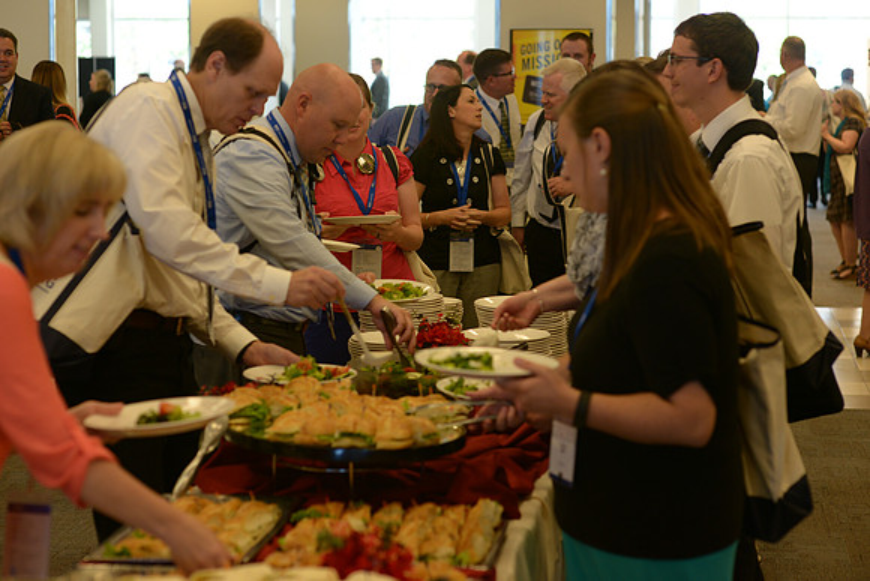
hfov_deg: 23.9
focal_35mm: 85
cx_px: 435
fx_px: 2055
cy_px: 290
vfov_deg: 16.1
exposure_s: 1/125
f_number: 4
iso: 1000
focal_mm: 85
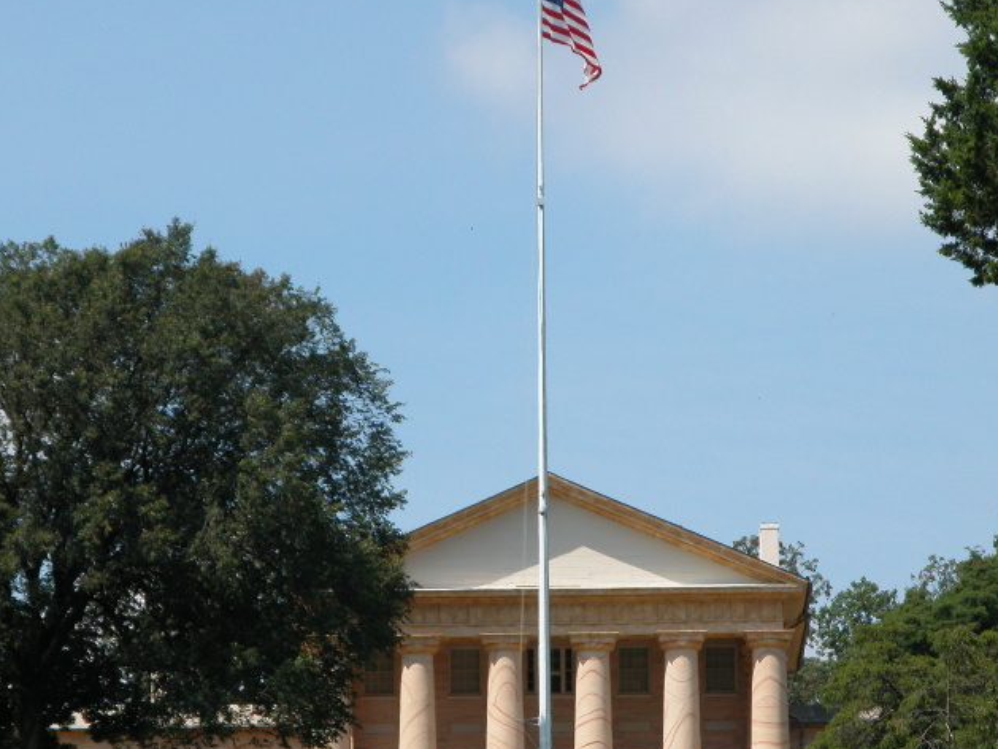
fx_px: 7007
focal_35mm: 243
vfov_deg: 6.1
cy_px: 433
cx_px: 530
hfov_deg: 8.1
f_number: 6.4
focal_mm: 48.5
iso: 100
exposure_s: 1/364
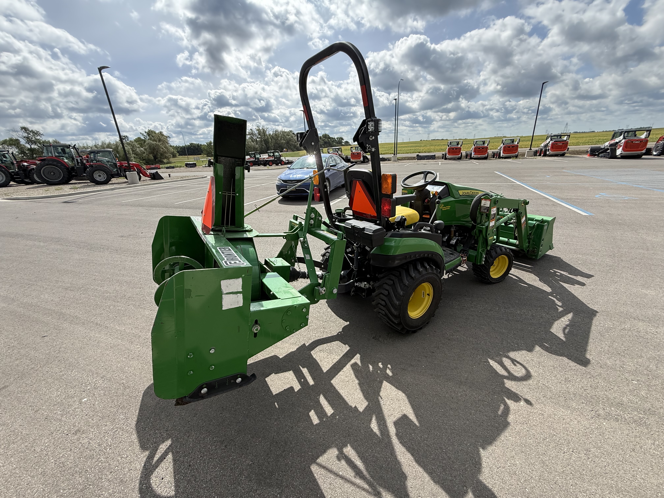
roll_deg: +2.1
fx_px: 269
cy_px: 249
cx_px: 332
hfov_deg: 102.1
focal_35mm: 14
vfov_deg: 85.7
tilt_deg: -21.4
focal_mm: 2.22
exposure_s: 1/1259
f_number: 2.2
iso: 50
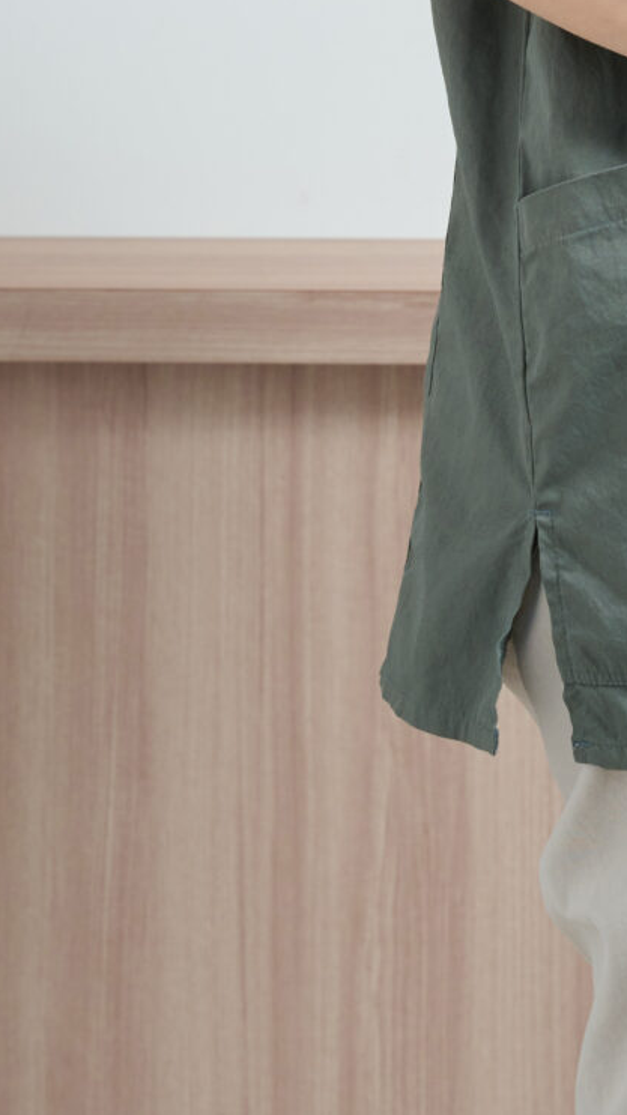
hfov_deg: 4.8
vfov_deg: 8.3
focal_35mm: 253
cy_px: -548
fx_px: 7483
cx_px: 1002
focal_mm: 70
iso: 250
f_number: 7.1
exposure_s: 1/125
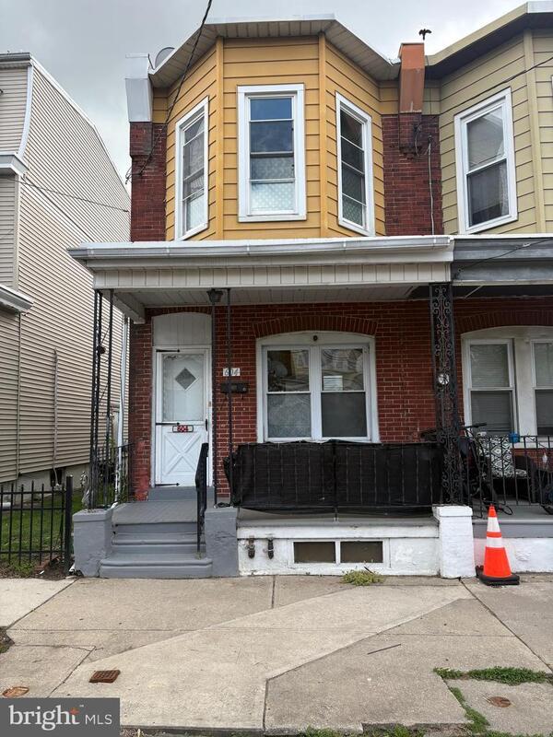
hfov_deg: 53.1
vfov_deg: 67.3
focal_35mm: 26
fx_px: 554
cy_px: 368
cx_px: 276
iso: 50
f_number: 1.6
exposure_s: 1/1196
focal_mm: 5.96
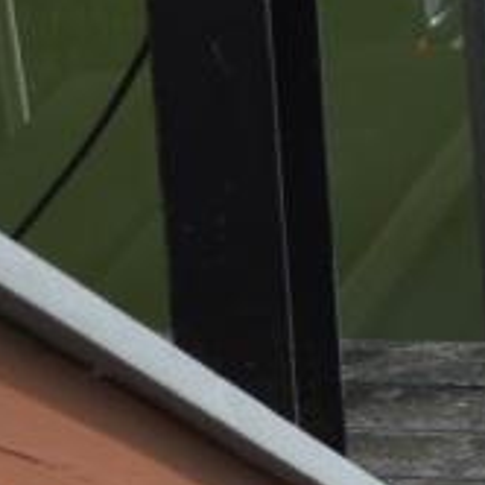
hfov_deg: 6.0
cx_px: 1230
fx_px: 4369
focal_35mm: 276
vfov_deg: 6.3
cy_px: -69
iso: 100
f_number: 7.1
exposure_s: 1/200
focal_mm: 35
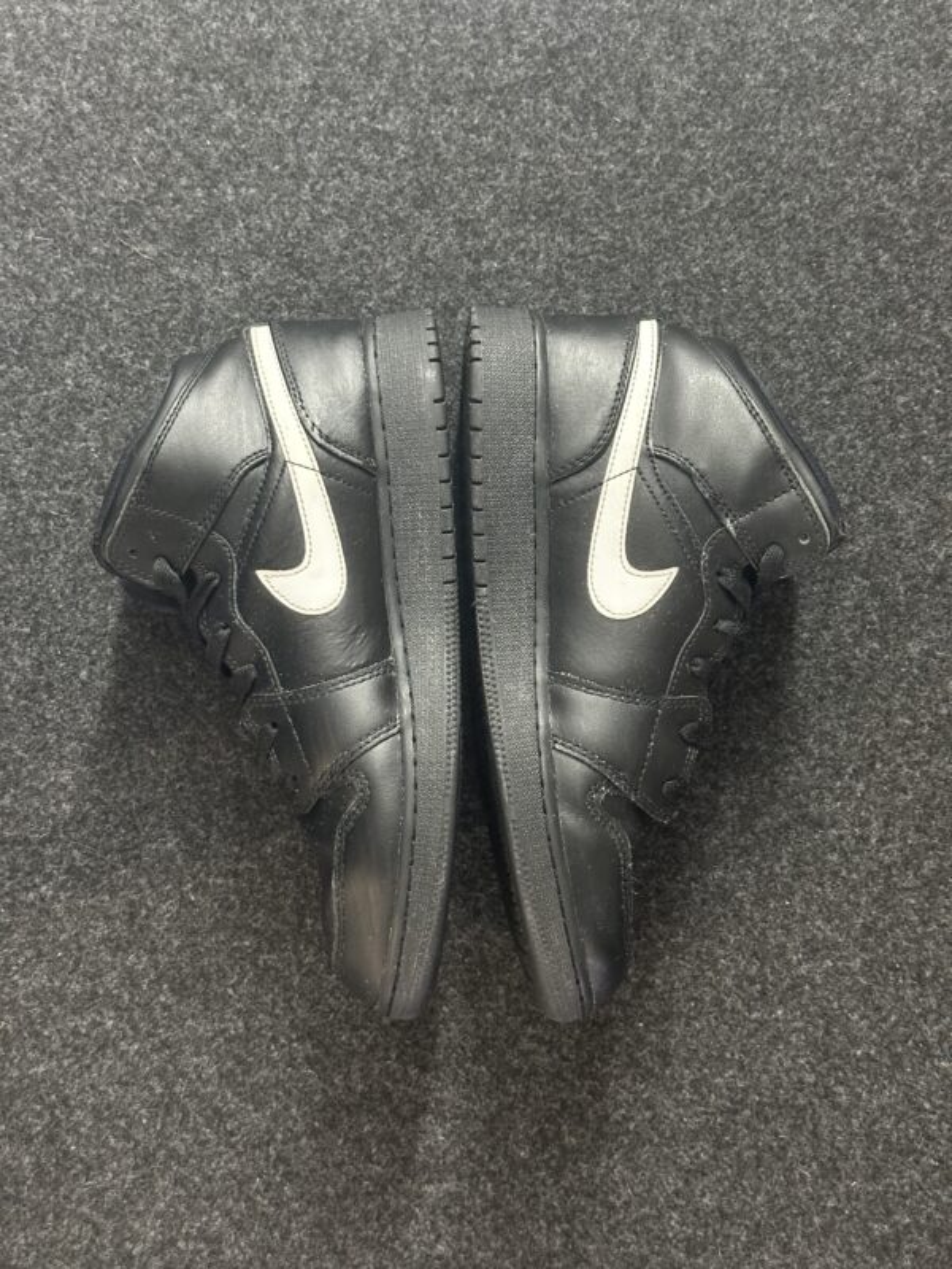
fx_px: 1759
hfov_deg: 30.3
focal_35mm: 48
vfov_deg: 39.6
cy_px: 634
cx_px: 476
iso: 640
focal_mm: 6.86
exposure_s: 1/27
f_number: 1.78
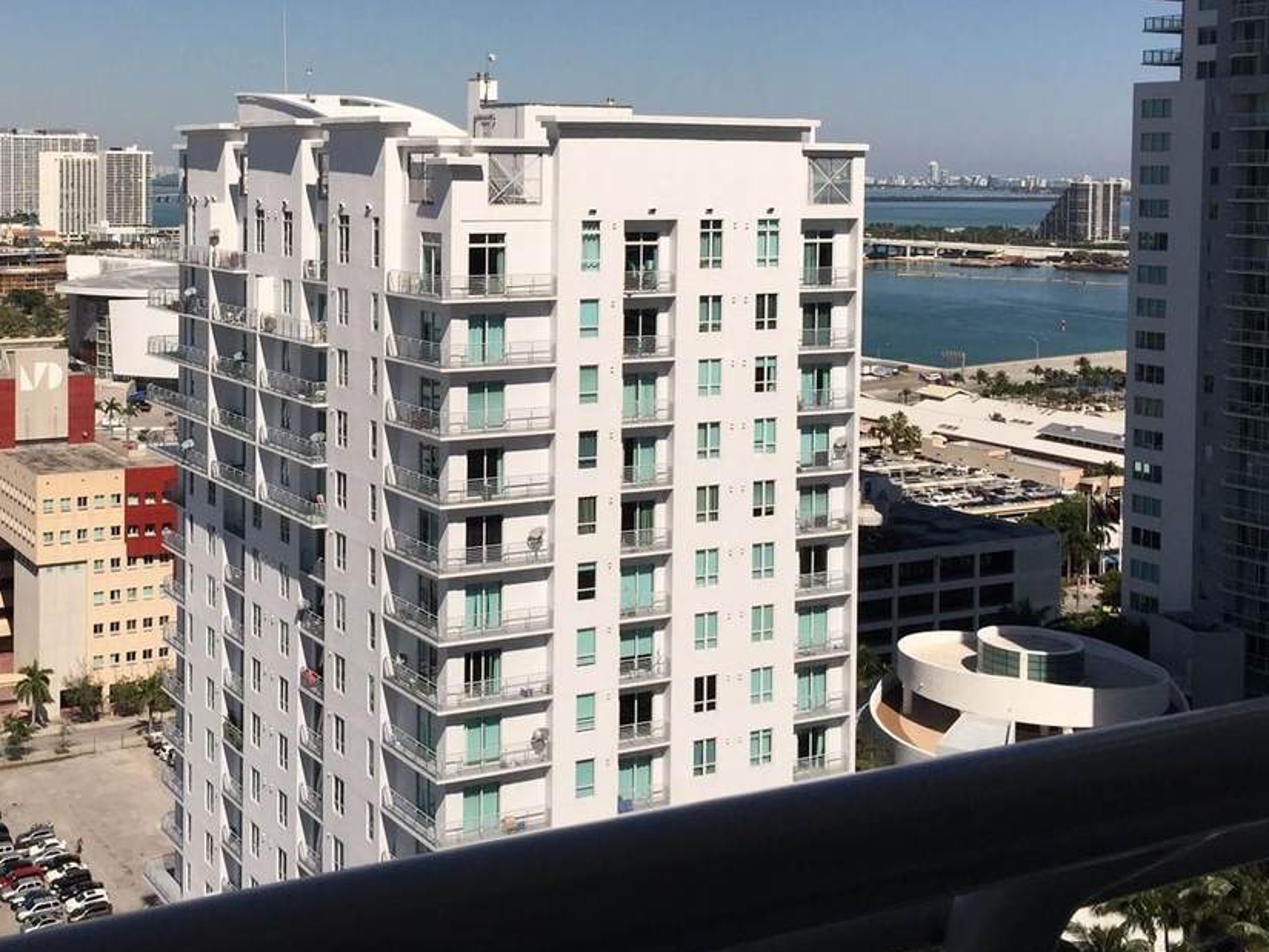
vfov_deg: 31.8
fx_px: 1650
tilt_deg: -2.3
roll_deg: -1.2
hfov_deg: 41.3
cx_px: 389
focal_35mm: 45
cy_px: 269
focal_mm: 4.15
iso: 32
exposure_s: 1/5650
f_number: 2.2
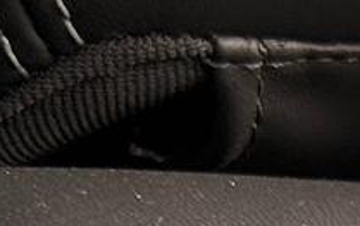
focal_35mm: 311
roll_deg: -0.4
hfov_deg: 6.3
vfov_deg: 4.0
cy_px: 797
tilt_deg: -6.7
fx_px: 3054
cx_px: 973
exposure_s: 1/121
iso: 80
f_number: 1.78
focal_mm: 6.76
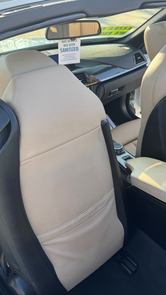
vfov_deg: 56.6
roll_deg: -1.2
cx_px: 99
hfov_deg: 33.6
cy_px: 148
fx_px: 274
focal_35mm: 35
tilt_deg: -35.8
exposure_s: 1/349
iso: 80
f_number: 1.78
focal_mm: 6.76
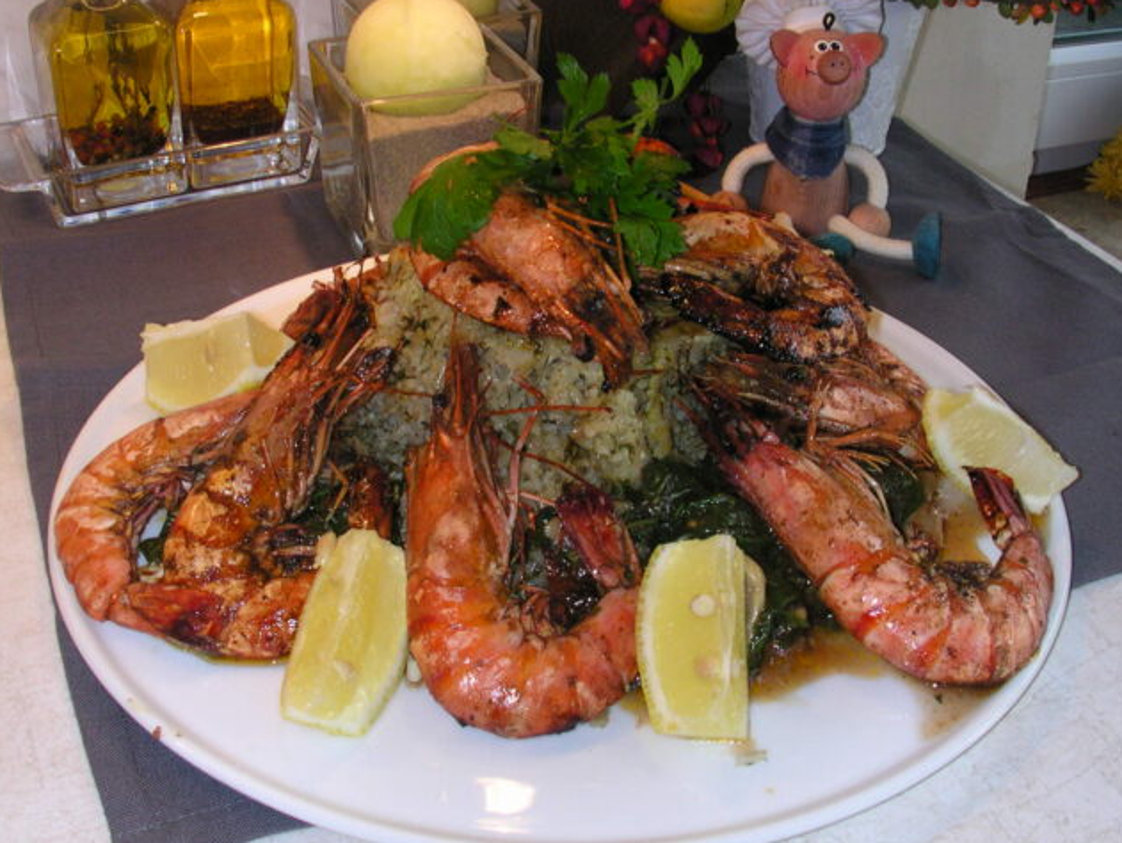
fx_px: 1459
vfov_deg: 32.2
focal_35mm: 45
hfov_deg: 42.0
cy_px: 422
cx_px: 621
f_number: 4.5
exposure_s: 1/30
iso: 100
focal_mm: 5.6
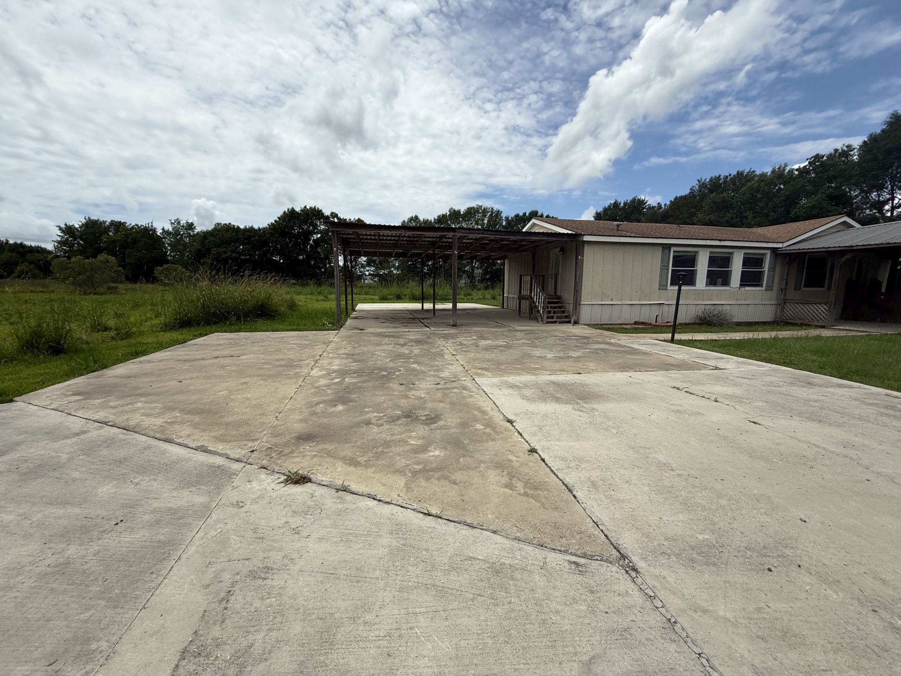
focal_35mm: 14
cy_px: 338
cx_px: 450
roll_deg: +4.0
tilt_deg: -8.3
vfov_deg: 85.7
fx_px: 364
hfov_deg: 102.1
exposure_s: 1/3289
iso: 50
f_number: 2.2
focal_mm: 2.22
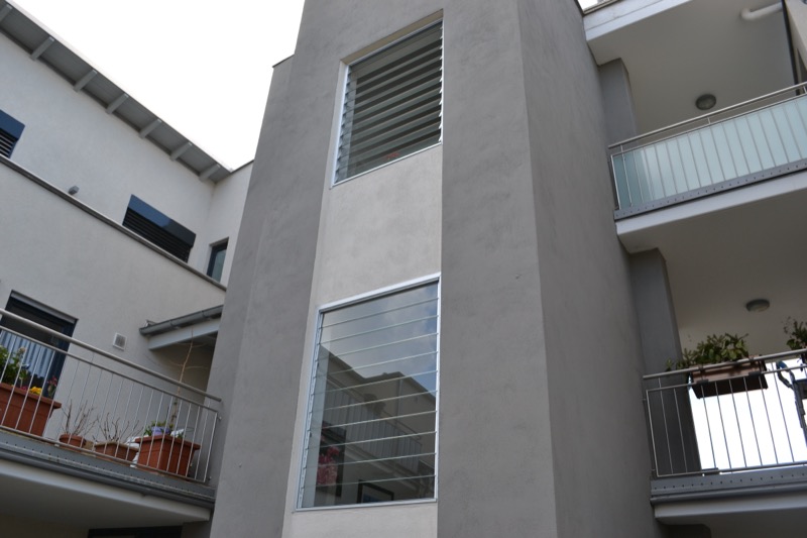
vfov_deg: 47.9
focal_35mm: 27
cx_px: 404
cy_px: 269
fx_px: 605
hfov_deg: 67.4
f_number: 6.3
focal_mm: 18
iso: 100
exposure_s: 1/160
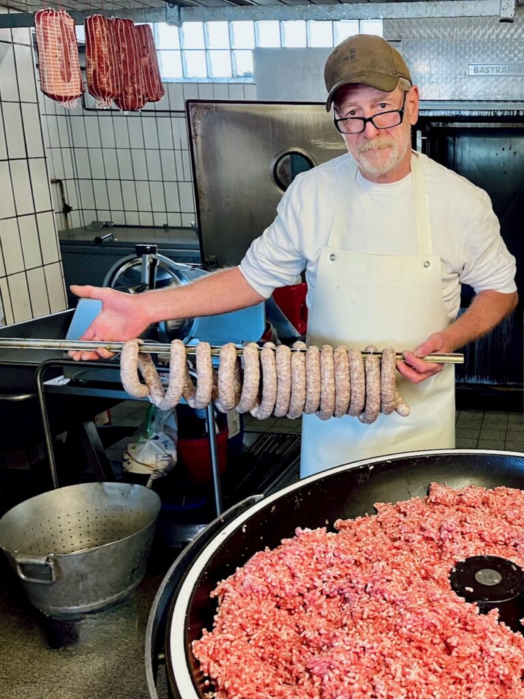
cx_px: 262
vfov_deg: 67.3
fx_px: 525
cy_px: 350
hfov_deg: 53.1
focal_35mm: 26
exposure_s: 1/50
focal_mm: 5.1
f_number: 1.6
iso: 125
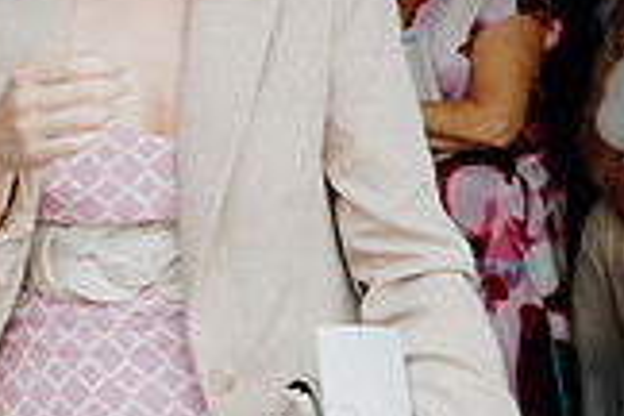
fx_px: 1612
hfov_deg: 21.0
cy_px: 6
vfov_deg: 14.5
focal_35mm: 93
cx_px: -39
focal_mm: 26
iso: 250
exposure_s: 1/200
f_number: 3.5
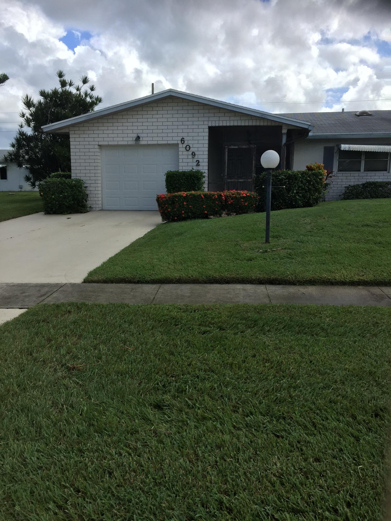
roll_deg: -0.3
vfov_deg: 61.7
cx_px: 196
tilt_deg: -8.0
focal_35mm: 29
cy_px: 260
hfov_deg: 48.2
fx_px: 437
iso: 32
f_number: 2.2
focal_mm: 4.15
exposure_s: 1/2198
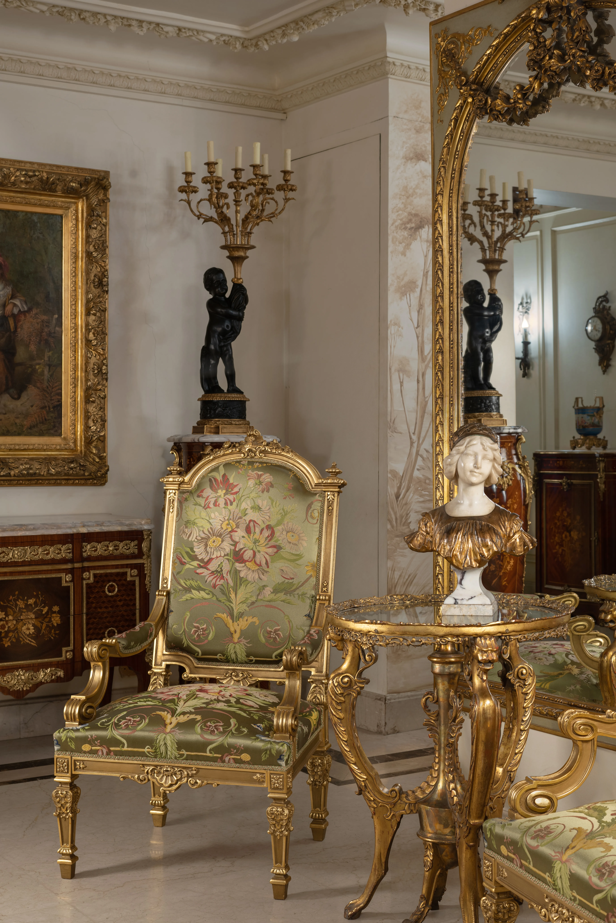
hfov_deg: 27.0
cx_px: 308
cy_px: 462
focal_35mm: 50
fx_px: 1283
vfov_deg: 39.6
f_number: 8
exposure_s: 1/125
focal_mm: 50
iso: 100
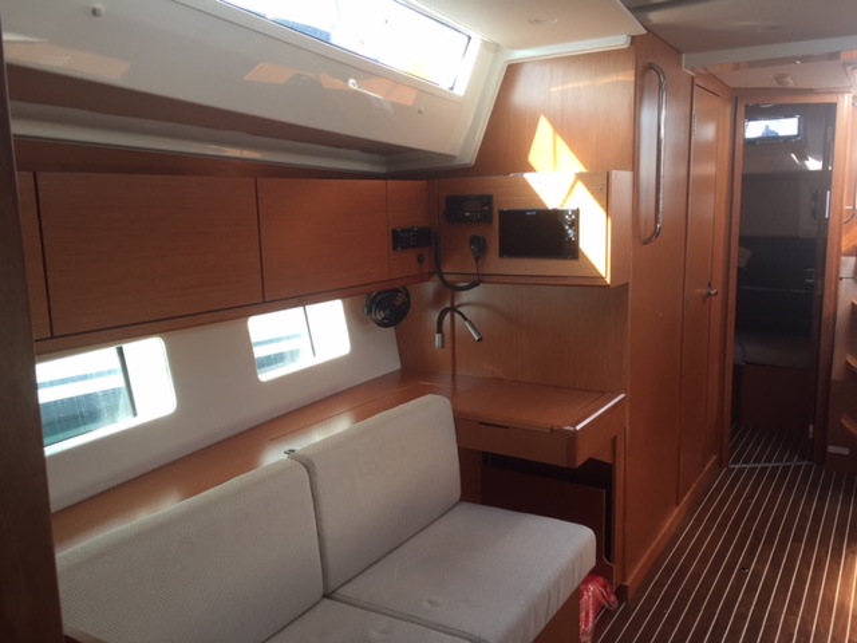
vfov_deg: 48.2
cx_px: 428
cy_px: 322
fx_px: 718
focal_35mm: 29
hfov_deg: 61.7
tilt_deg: -9.4
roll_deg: -0.6
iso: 32
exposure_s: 1/50
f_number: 2.2
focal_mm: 4.15
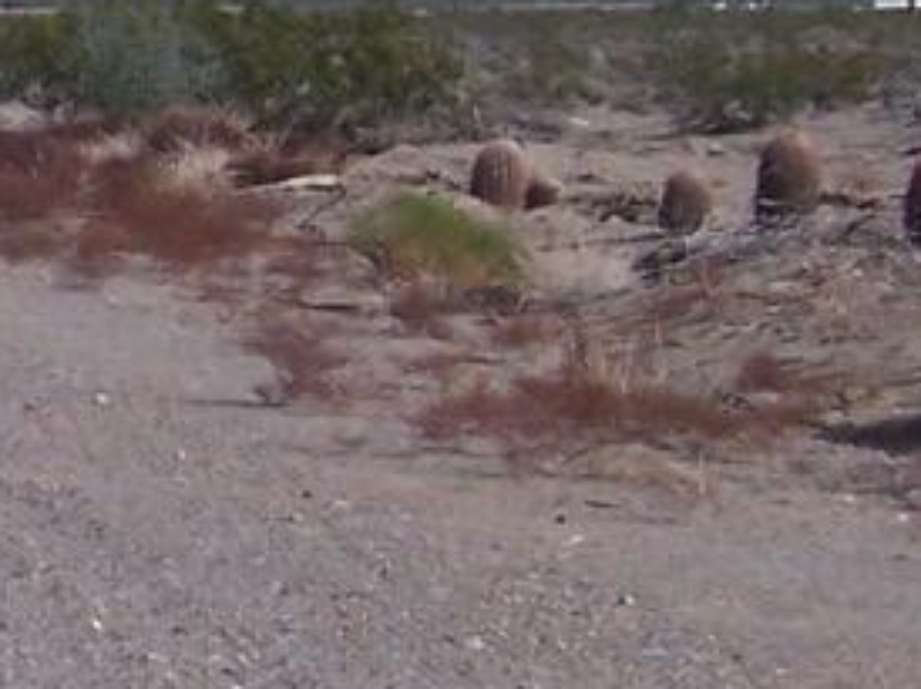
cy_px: 91
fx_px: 4971
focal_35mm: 187
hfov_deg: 10.1
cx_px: -649
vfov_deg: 7.9
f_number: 5.6
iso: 80
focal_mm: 5.5
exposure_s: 1/1000
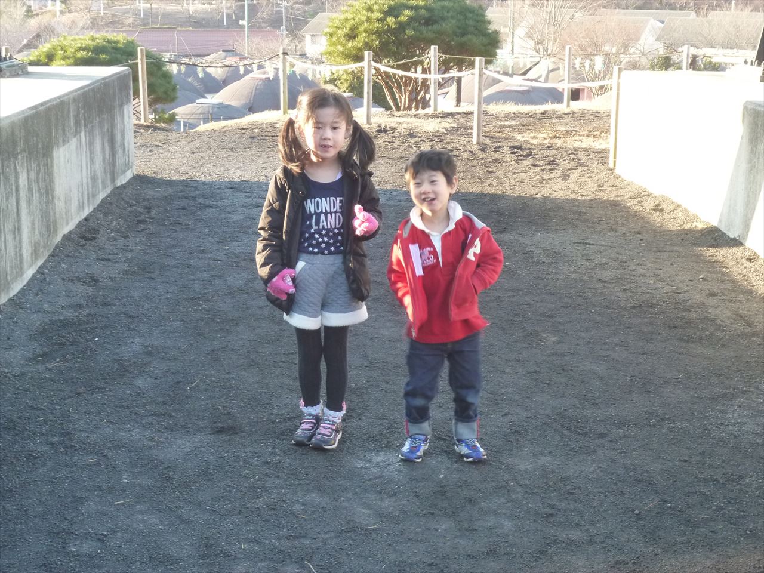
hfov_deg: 33.8
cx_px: 382
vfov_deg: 25.7
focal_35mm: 57
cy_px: 286
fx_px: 1258
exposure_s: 1/50
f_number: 4.4
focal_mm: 10.1
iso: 250
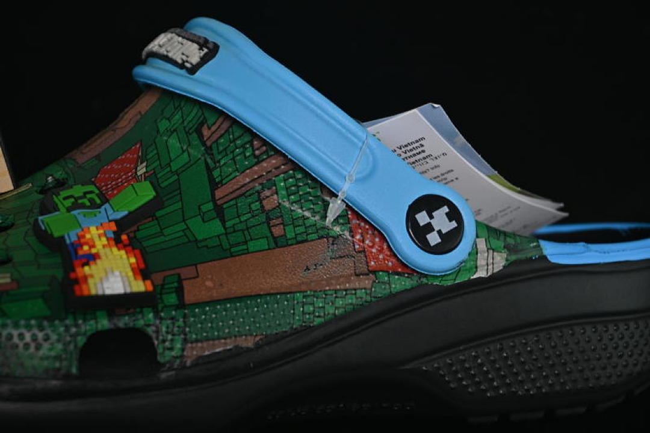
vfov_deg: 18.2
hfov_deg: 27.0
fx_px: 1354
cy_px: 216
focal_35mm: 75
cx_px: 325
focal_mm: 50
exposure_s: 1/50
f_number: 6.3
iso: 160
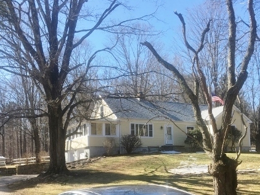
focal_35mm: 44
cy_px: 147
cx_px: 166
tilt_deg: +4.3
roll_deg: -0.3
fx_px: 330
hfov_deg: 42.6
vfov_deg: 32.2
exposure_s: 1/641
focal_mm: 4.15
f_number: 2.2
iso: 25
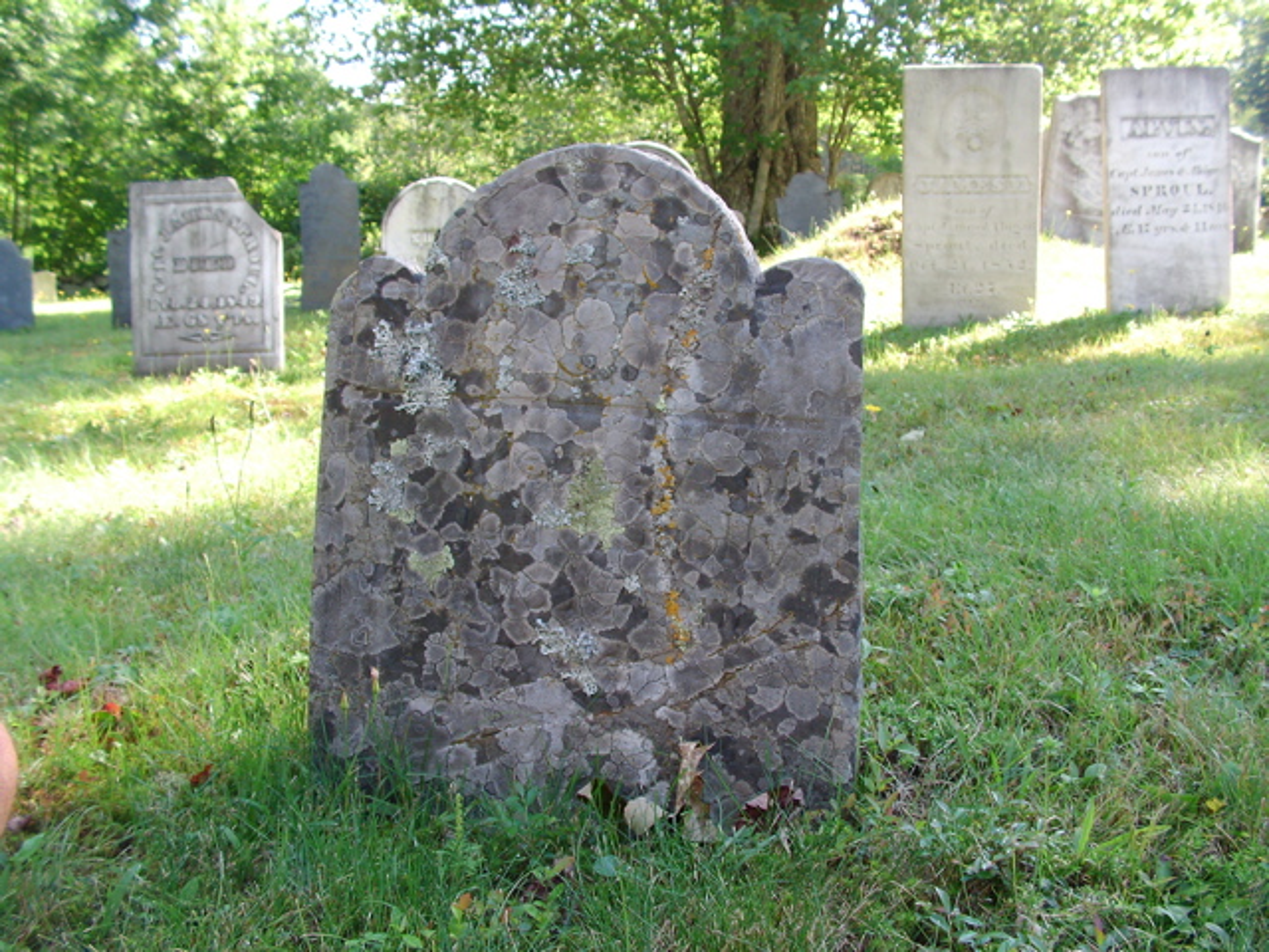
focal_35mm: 38
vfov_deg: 37.7
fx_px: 1393
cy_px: 476
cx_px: 634
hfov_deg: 49.0
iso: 50
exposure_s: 1/71
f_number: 3.5
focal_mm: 5.8
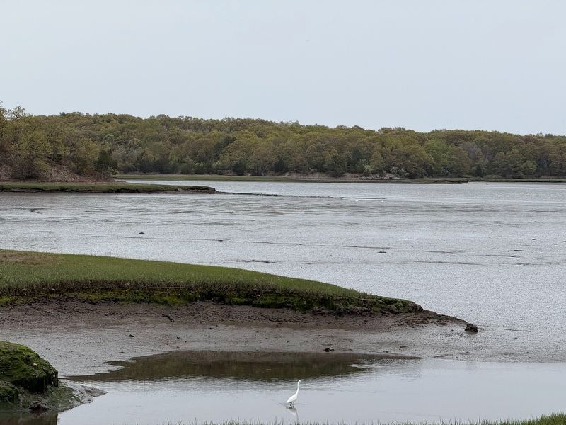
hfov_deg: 16.4
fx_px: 1962
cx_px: 283
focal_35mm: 120
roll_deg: -0.7
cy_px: 212
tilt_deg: -1.6
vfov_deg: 12.3
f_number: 2.8
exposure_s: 1/914
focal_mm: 15.66
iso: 50
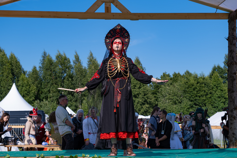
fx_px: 470
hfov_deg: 28.3
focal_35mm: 71
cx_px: 121
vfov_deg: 19.1
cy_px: 74
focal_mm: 42.7
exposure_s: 1/1250
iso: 160
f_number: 4
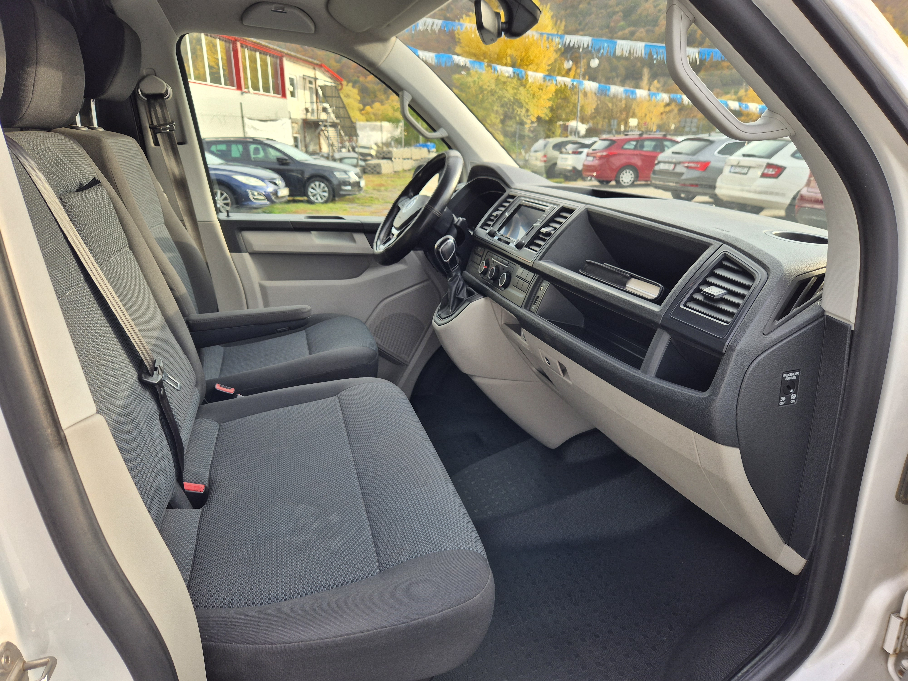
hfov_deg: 73.9
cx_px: 454
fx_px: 603
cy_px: 340
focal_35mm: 23
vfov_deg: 58.9
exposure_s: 1/180
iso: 25
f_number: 1.8
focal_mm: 5.4
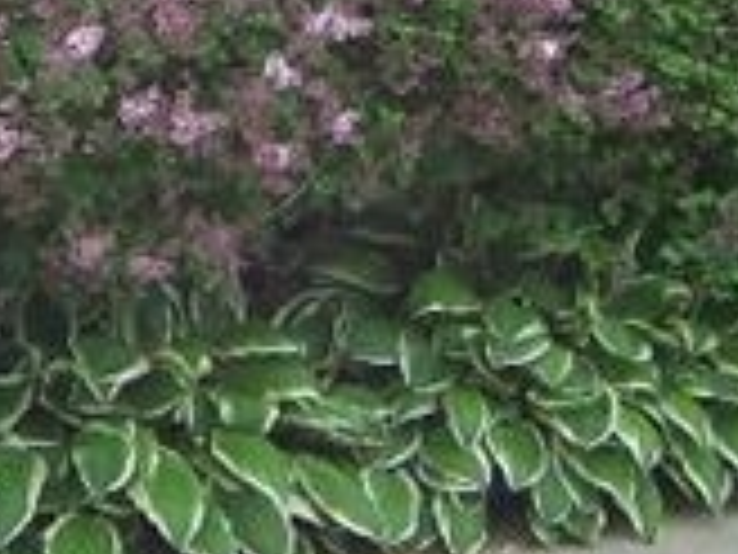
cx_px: -101
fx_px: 3795
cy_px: -493
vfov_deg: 8.0
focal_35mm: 178
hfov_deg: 10.9
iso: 80
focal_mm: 6.3
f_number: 2.8
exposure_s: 1/320
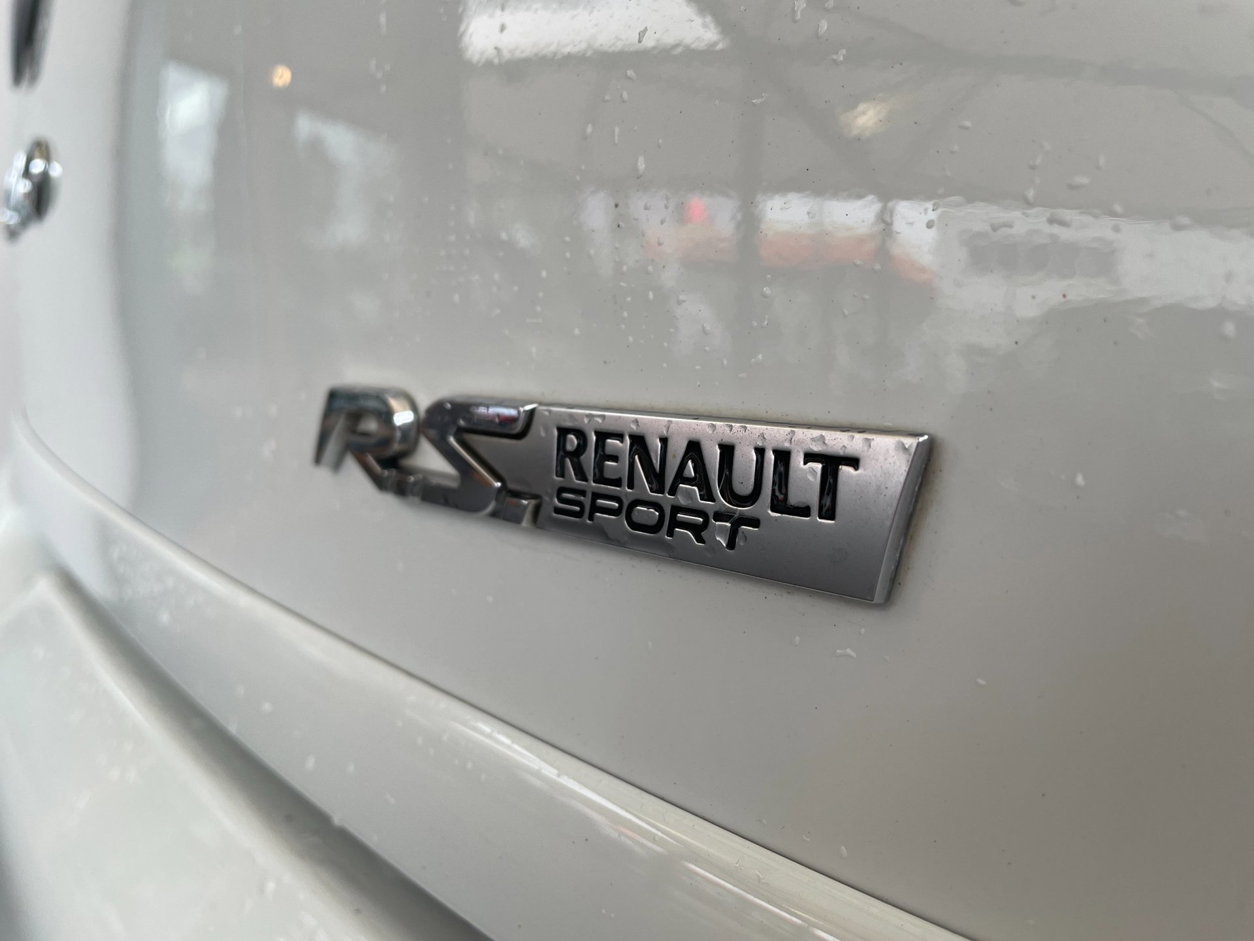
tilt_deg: -7.7
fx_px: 942
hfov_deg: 67.3
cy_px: 470
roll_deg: -0.2
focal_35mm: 26
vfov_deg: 53.1
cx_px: 627
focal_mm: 4.2
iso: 32
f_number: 1.6
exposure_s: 1/144
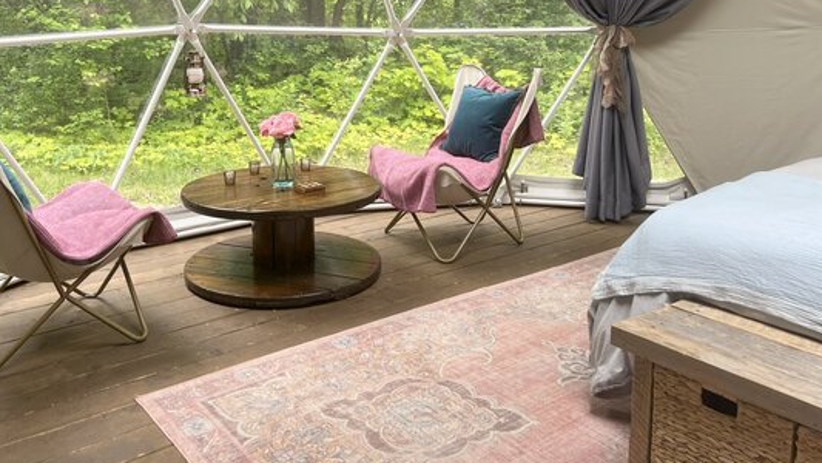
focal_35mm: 34
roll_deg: +0.4
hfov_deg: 57.7
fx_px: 741
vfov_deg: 33.8
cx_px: 344
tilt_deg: -7.4
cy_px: 100
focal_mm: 5.7
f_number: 1.5
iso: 40
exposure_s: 1/121
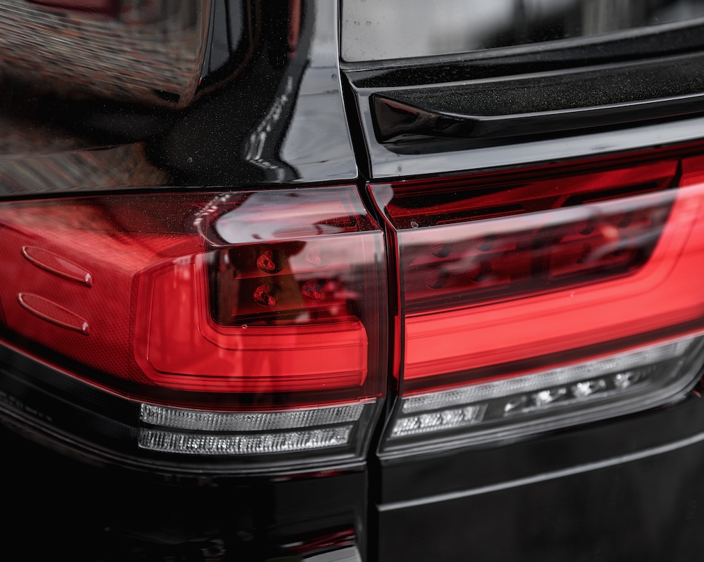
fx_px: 1354
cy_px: 306
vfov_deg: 23.5
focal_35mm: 65
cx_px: 384
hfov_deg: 29.1
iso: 160
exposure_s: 1/200
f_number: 1.8
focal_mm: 50
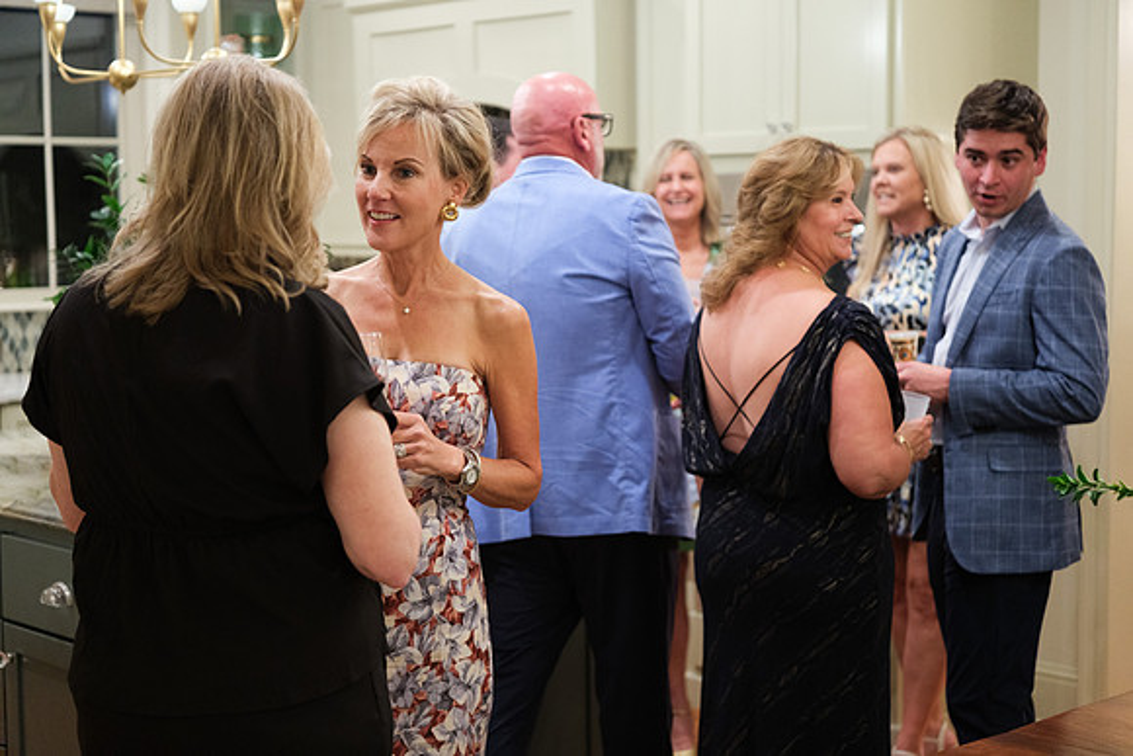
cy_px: 378
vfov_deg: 22.6
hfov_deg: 33.4
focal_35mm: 60
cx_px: 566
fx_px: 1889
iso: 1250
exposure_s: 1/125
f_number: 1.8
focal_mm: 40
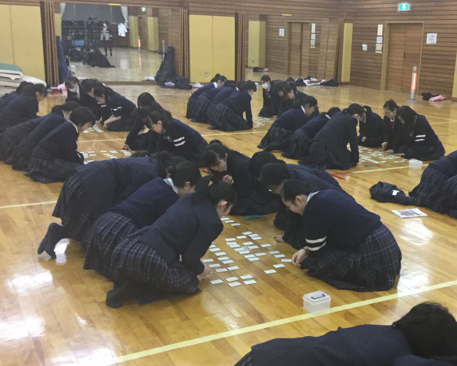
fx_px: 622
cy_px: 200
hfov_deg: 39.9
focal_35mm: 46
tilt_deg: -17.5
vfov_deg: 32.7
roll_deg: -1.0
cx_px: 304
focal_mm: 3.3
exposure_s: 1/30
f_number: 2.4
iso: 160
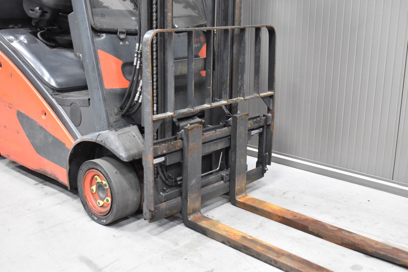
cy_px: 136
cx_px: 204
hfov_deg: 45.0
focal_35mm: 44
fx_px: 493
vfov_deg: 30.8
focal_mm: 29
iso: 1600
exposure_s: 1/20
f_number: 5
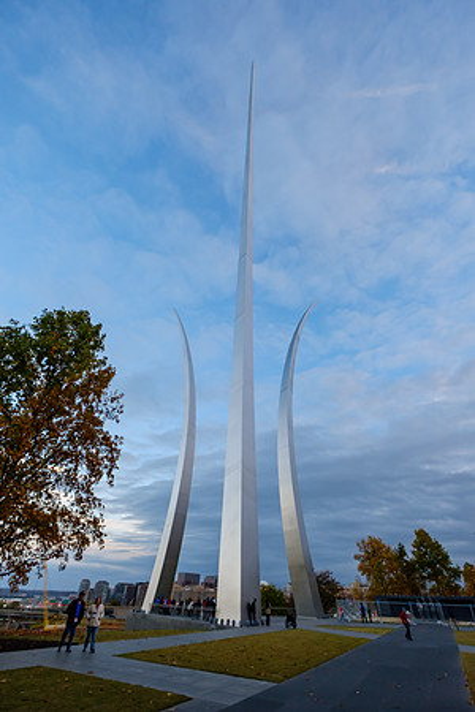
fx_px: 297
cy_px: 356
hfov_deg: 77.3
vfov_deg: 100.4
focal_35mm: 15
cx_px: 238
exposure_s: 1/900
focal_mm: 10
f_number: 4
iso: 400
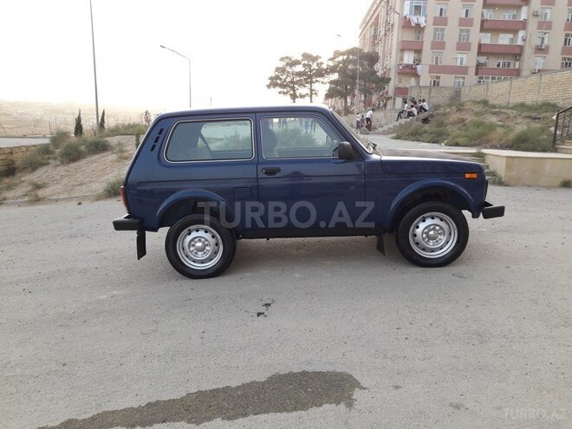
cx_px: 286
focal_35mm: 28
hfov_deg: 63.4
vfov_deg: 49.7
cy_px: 214
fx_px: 463
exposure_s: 1/141
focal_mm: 3.7
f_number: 1.9
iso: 40
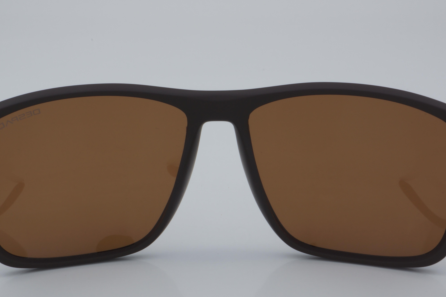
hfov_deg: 28.8
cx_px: 218
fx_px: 867
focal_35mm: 70
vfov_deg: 19.4
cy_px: 173
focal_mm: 40
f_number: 32
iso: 100
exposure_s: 1/4
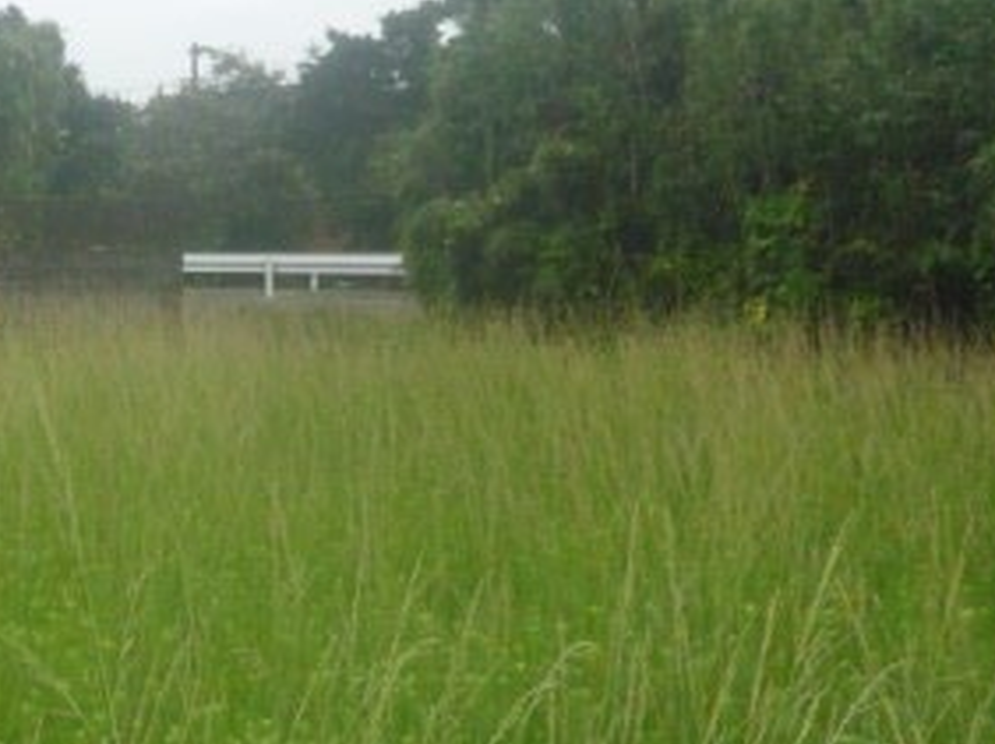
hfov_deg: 24.9
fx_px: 2154
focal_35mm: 75
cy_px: 494
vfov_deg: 19.6
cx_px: 32
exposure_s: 1/800
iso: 400
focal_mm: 5.5
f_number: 2.8
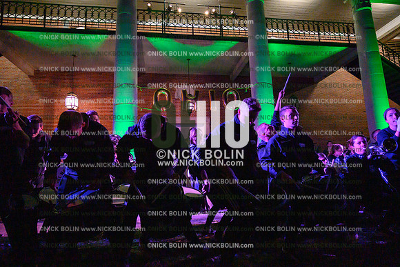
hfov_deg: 73.7
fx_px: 267
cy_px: 134
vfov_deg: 53.2
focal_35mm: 24
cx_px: 200
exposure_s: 1/500
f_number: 4
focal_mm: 24
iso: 12800
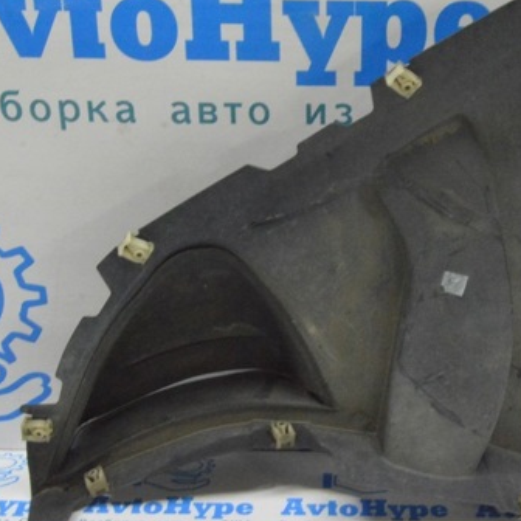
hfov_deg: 26.9
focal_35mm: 63
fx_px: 1073
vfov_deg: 27.3
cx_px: 389
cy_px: 244
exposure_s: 1/20
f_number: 20
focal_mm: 26
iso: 6400
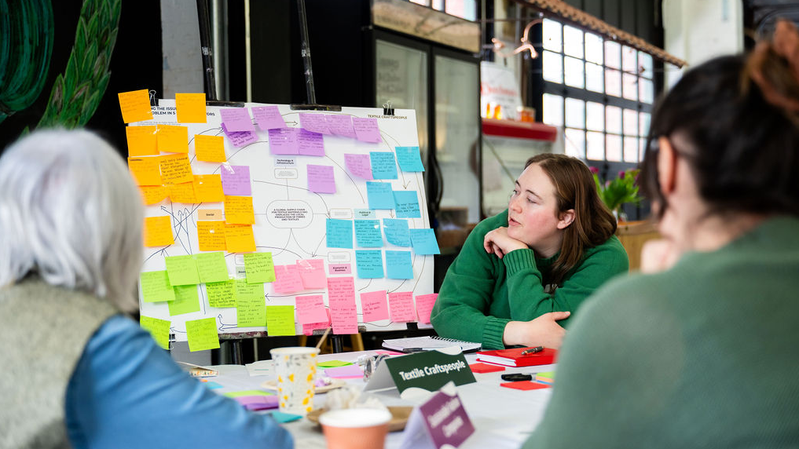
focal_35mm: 58
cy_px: 233
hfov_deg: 36.0
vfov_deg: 20.7
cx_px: 401
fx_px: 1229
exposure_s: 1/320
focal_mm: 55
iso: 640
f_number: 2.8
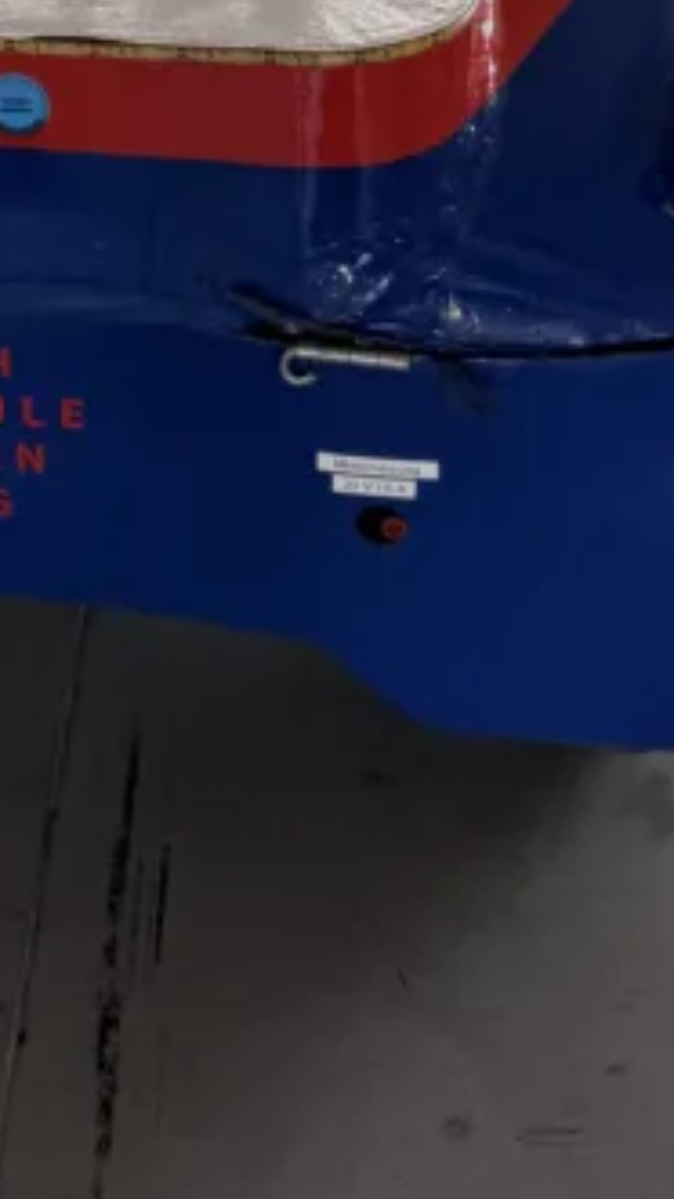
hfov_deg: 14.8
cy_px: -435
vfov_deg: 22.8
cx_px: 134
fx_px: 2576
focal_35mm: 81
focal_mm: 6.76
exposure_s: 1/459
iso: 80
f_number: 1.78
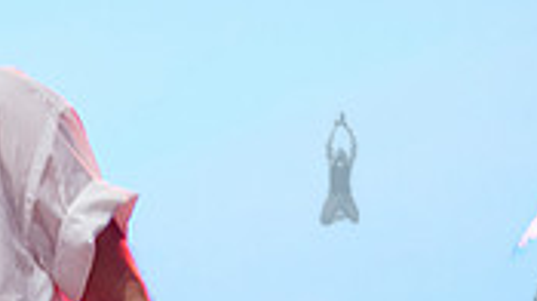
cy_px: 387
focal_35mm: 211
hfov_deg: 10.1
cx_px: -25
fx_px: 3001
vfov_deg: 5.7
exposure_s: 1/400
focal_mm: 52
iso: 2000
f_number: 4
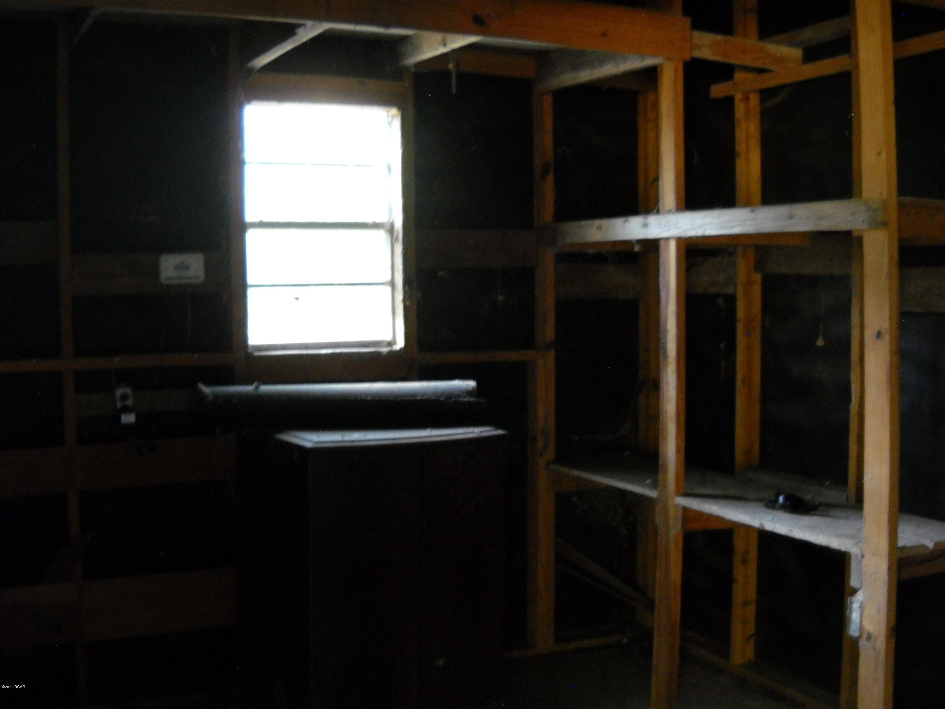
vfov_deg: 35.1
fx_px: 1119
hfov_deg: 45.8
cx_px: 472
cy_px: 354
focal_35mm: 41
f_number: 3.1
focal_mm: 6.72
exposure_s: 1/4
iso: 400
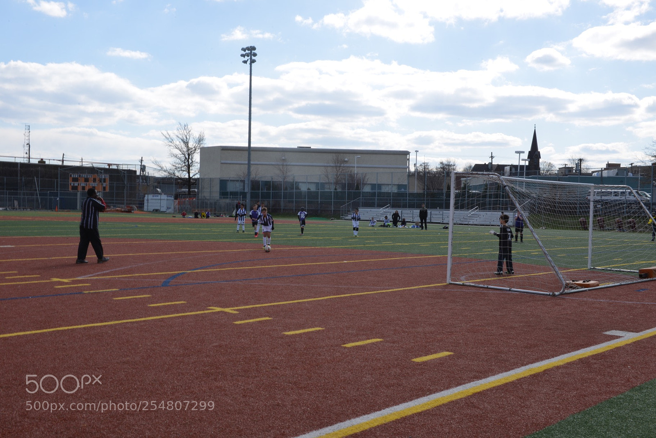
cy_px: 219
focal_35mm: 38
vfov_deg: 35.1
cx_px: 328
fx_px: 692
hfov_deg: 50.7
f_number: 22
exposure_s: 1/30
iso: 100
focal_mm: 38
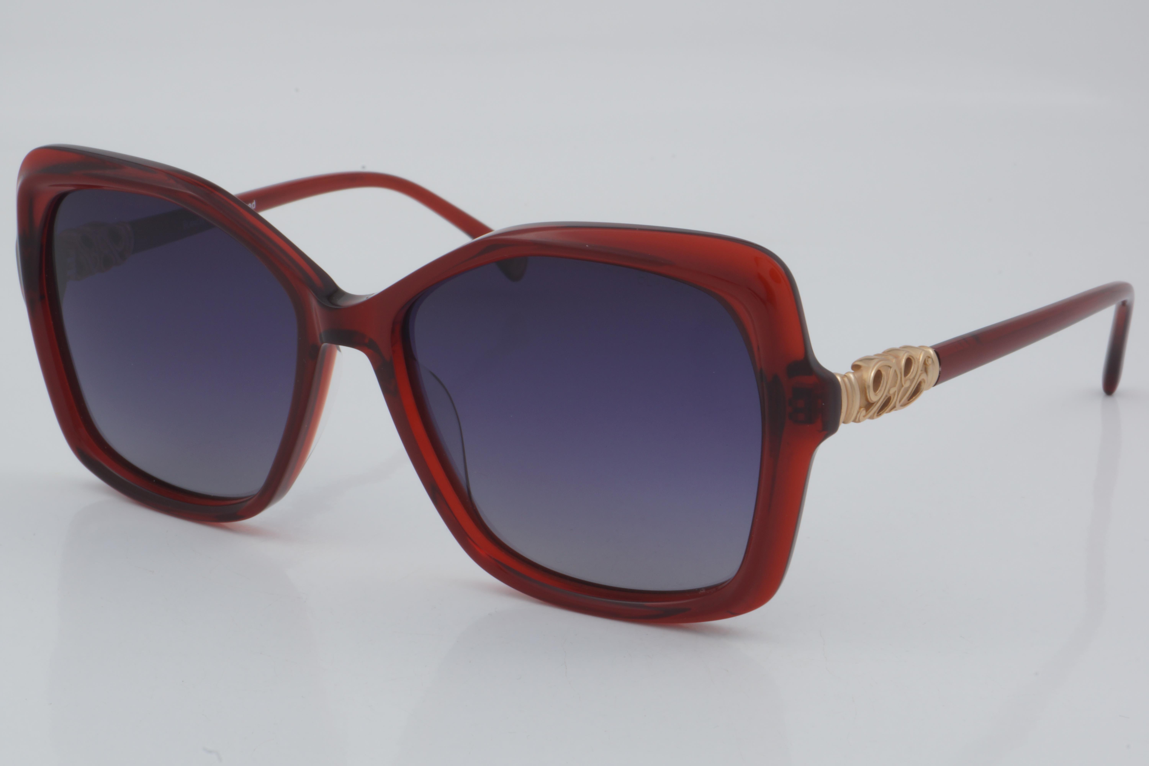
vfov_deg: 18.2
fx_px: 2394
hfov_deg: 27.0
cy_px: 383
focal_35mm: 75
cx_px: 574
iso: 100
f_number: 32
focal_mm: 50
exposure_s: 1/3
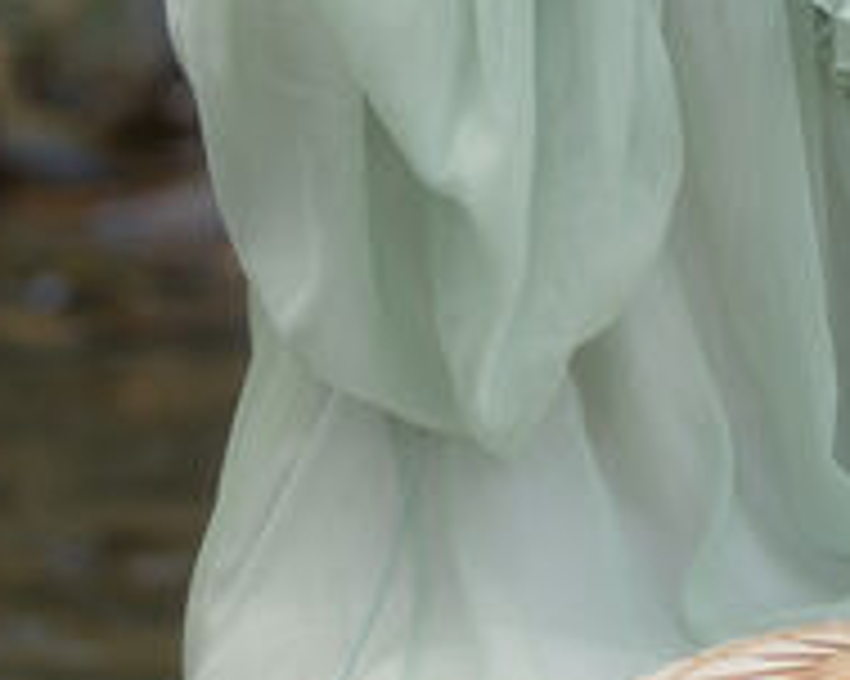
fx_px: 11415
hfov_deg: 4.3
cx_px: 872
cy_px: -261
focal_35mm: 454
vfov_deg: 3.4
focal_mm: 77
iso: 100
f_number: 2.8
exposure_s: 1/200
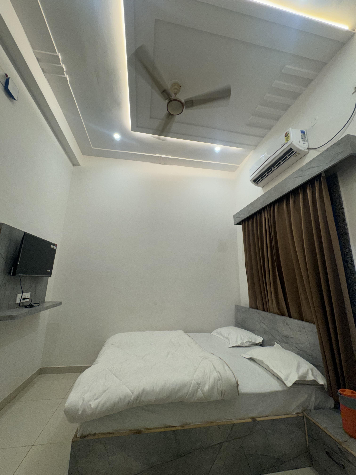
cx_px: 178
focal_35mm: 14
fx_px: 192
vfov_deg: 102.1
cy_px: 238
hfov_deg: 85.7
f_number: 2.2
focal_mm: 2.22
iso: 125
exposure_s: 1/100
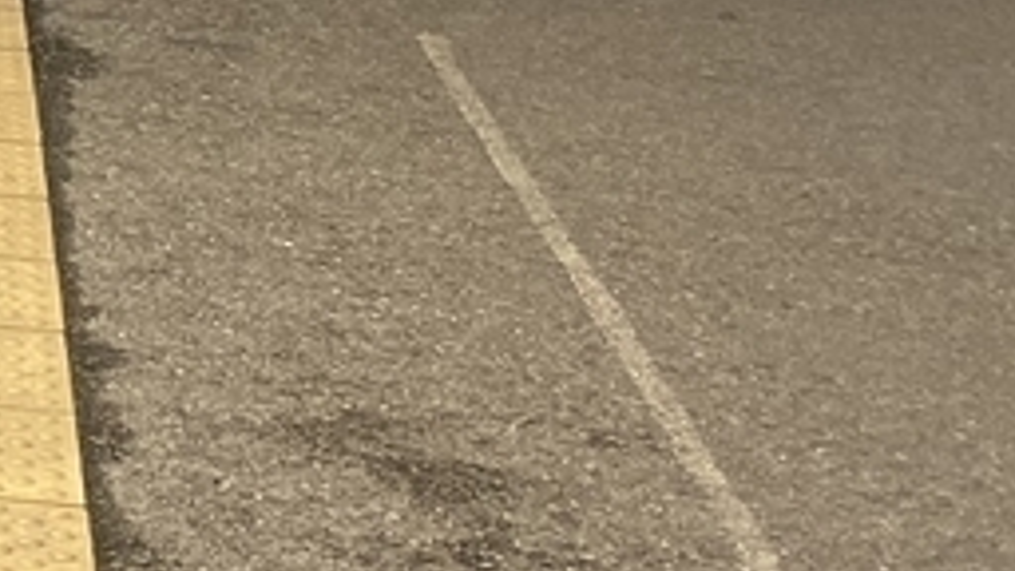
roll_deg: +0.2
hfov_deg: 12.9
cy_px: -642
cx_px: -1300
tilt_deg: -1.4
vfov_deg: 8.6
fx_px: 3580
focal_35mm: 133
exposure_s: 1/121
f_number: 1.8
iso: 80
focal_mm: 4.25
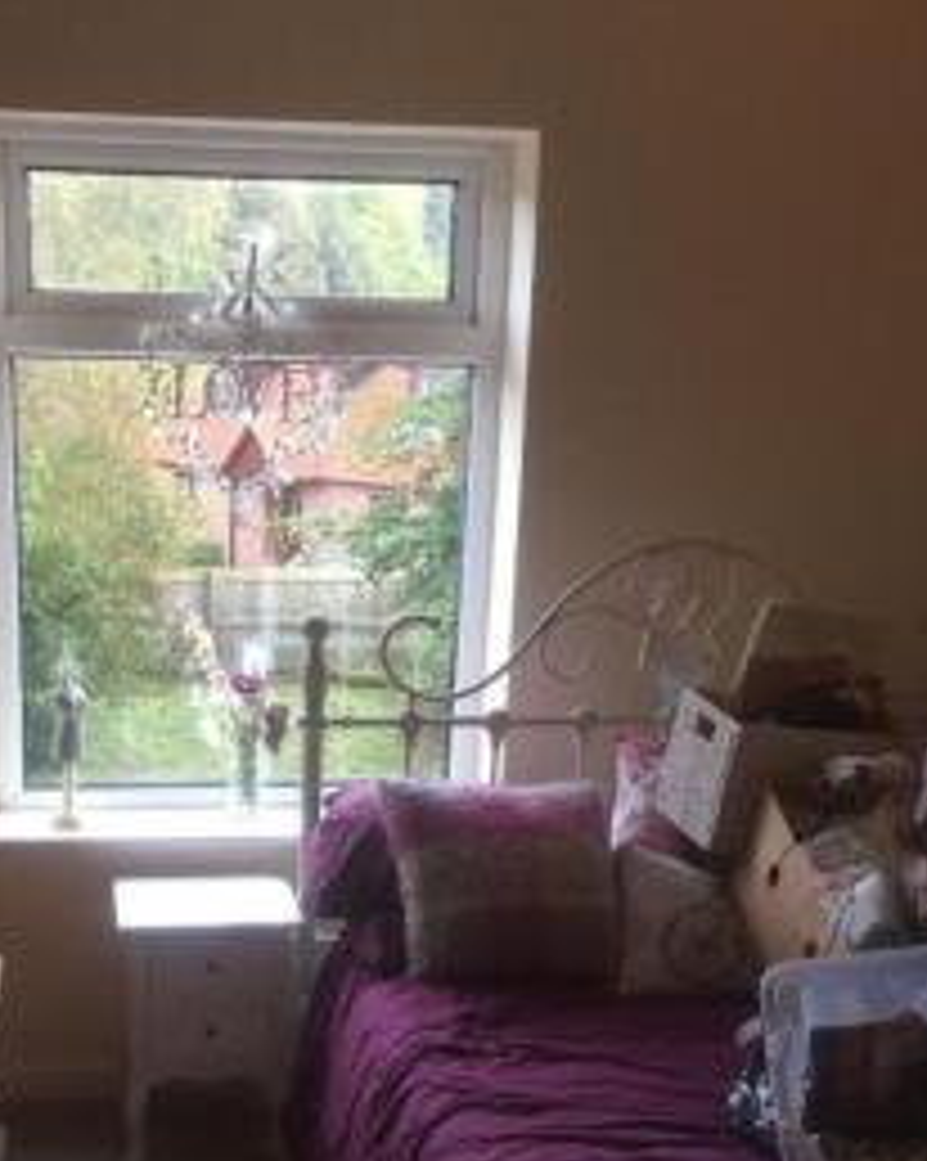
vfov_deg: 37.7
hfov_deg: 31.1
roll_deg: -0.9
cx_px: 297
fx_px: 1648
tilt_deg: -17.1
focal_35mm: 48
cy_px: 898
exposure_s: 1/33
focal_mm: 4.15
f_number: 2.2
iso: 64
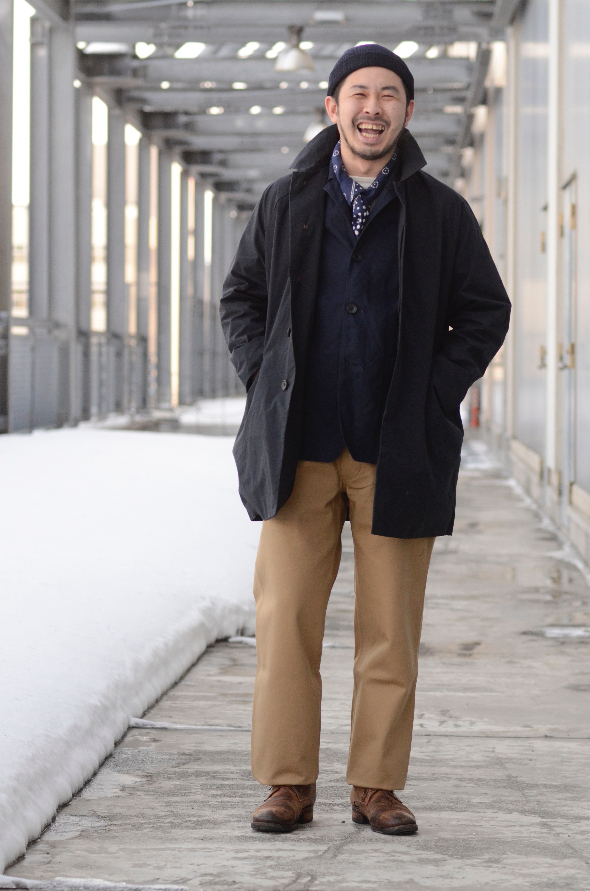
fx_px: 3148
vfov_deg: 16.1
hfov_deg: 10.7
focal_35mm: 128
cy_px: 446
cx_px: 295
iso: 1600
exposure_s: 1/2500
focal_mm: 85
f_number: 1.8
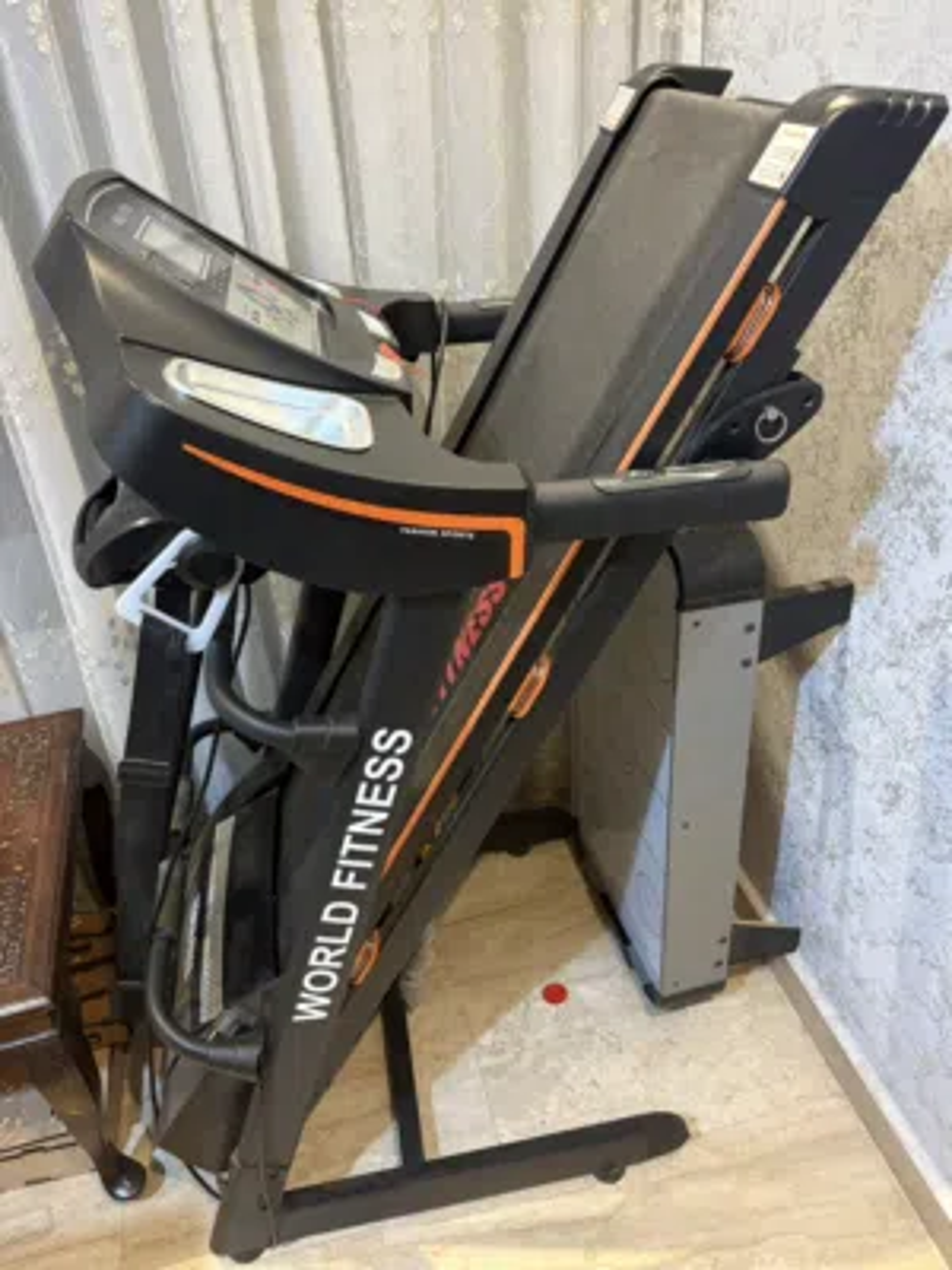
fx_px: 953
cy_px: 635
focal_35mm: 26
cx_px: 476
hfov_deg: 53.1
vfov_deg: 67.3
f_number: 1.6
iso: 400
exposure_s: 1/50
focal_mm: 5.96
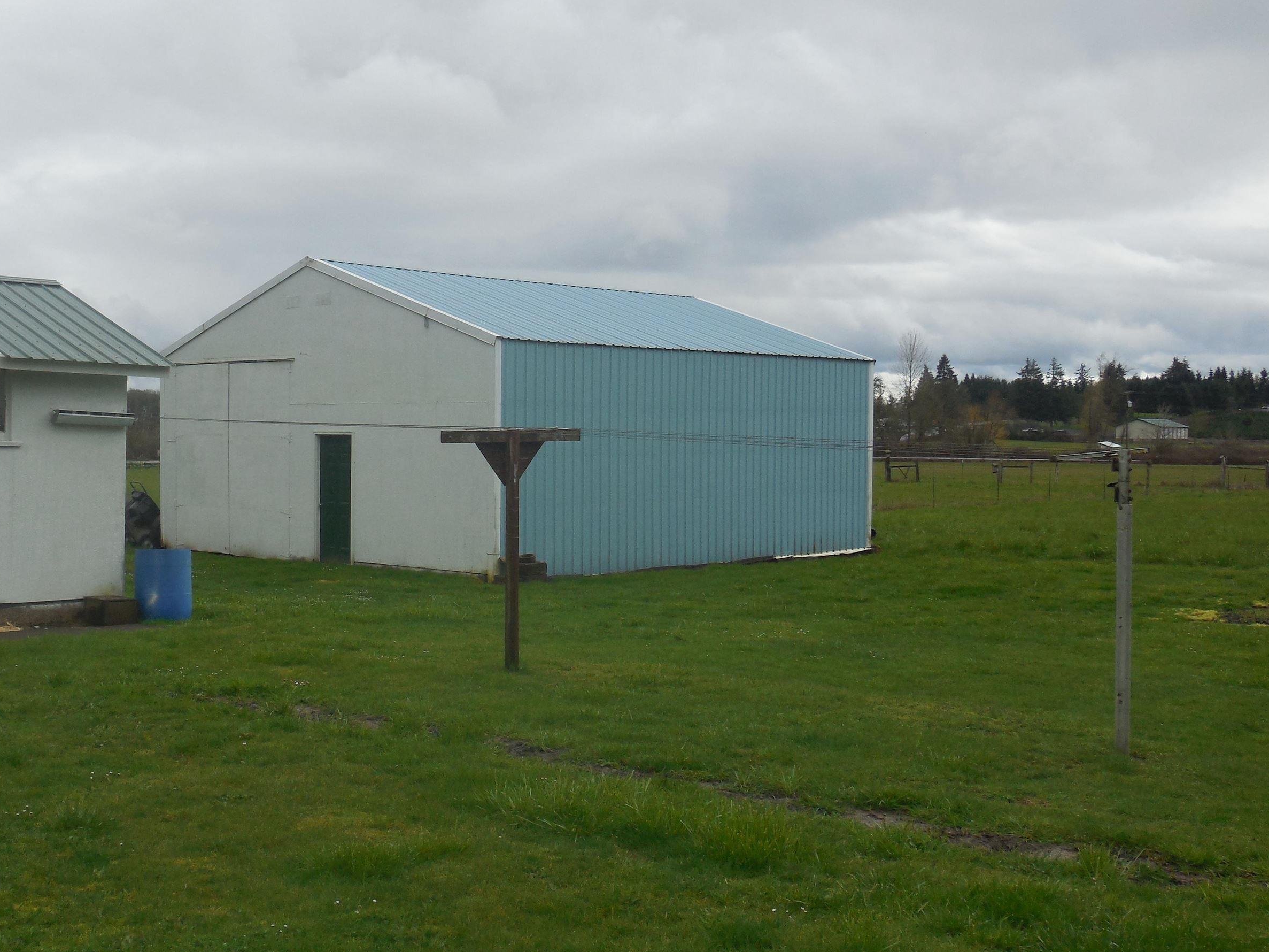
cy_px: 478
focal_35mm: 44
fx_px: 1613
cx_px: 523
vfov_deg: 32.9
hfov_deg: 42.8
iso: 125
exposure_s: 1/1600
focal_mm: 6.1
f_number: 3.4
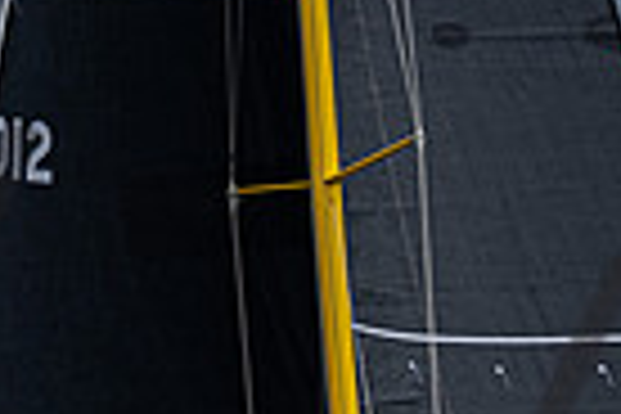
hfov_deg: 2.2
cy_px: 715
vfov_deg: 1.5
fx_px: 16334
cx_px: 537
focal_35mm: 947
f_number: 8
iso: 800
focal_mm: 200
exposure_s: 1/2000
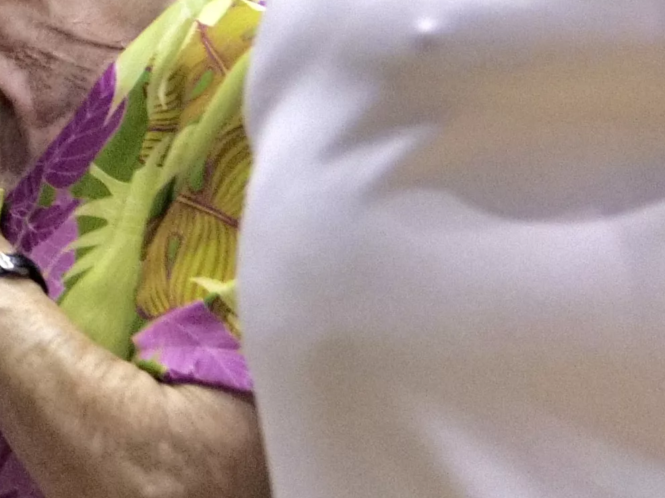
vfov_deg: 7.6
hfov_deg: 9.4
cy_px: -470
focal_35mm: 187
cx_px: -976
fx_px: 3592
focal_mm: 32
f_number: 4
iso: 3200
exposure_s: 1/180
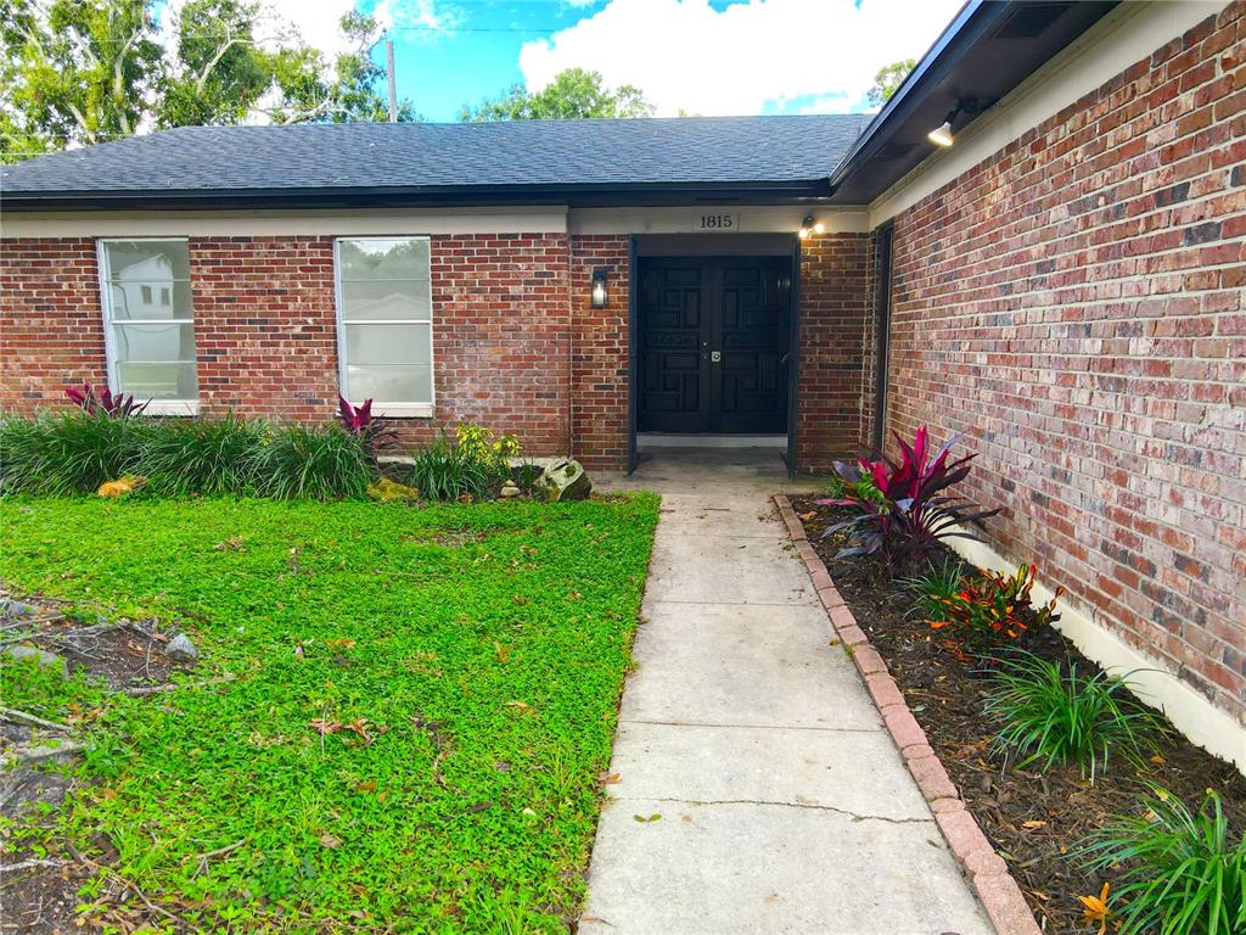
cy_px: 468
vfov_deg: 56.8
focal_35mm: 24
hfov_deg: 71.6
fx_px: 864
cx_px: 623
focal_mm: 4.5
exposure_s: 1/80
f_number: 2.8
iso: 110
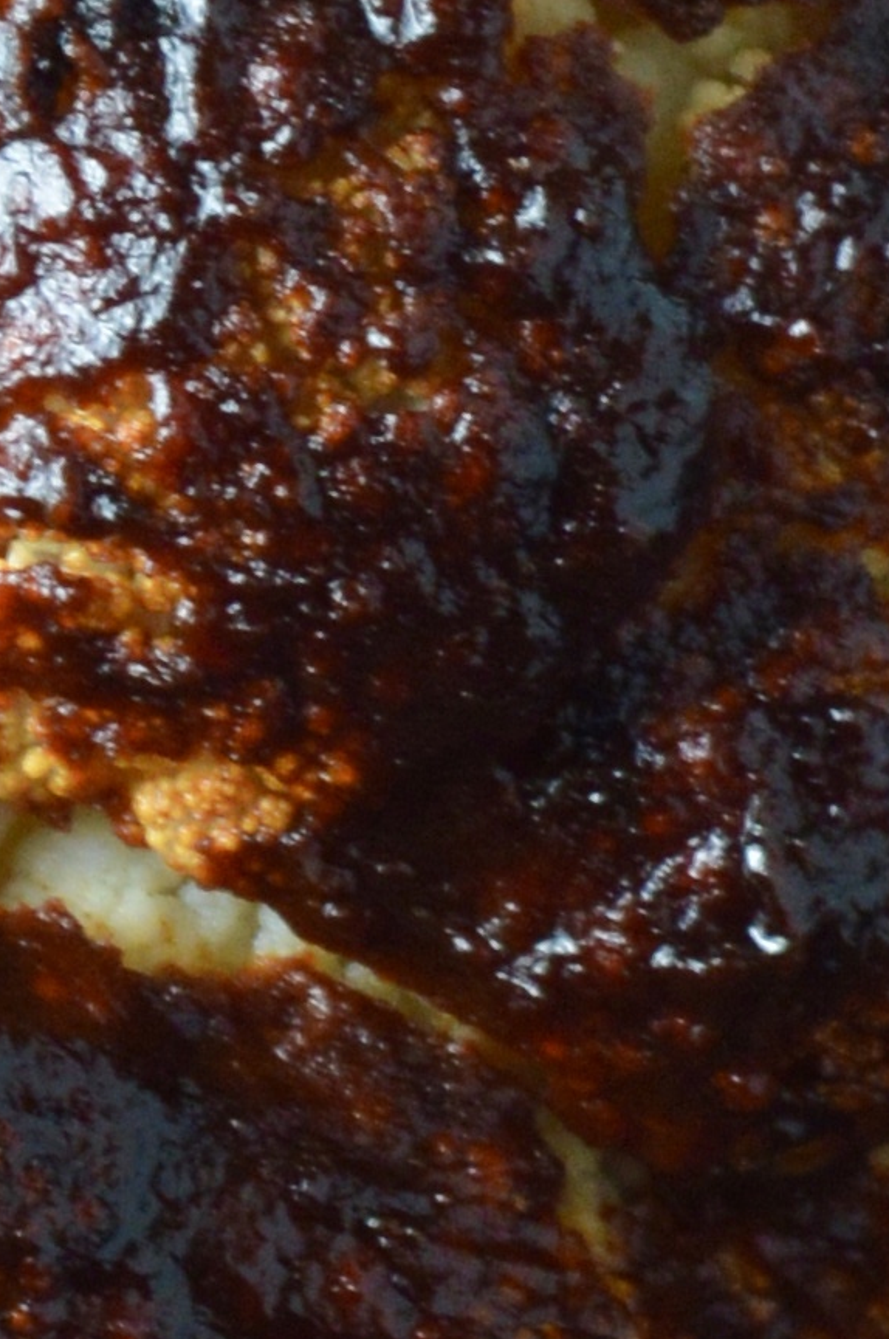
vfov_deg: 3.6
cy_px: -1416
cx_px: -82
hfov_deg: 2.4
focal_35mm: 574
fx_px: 21329
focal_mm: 55
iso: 400
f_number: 5.6
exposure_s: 1/80
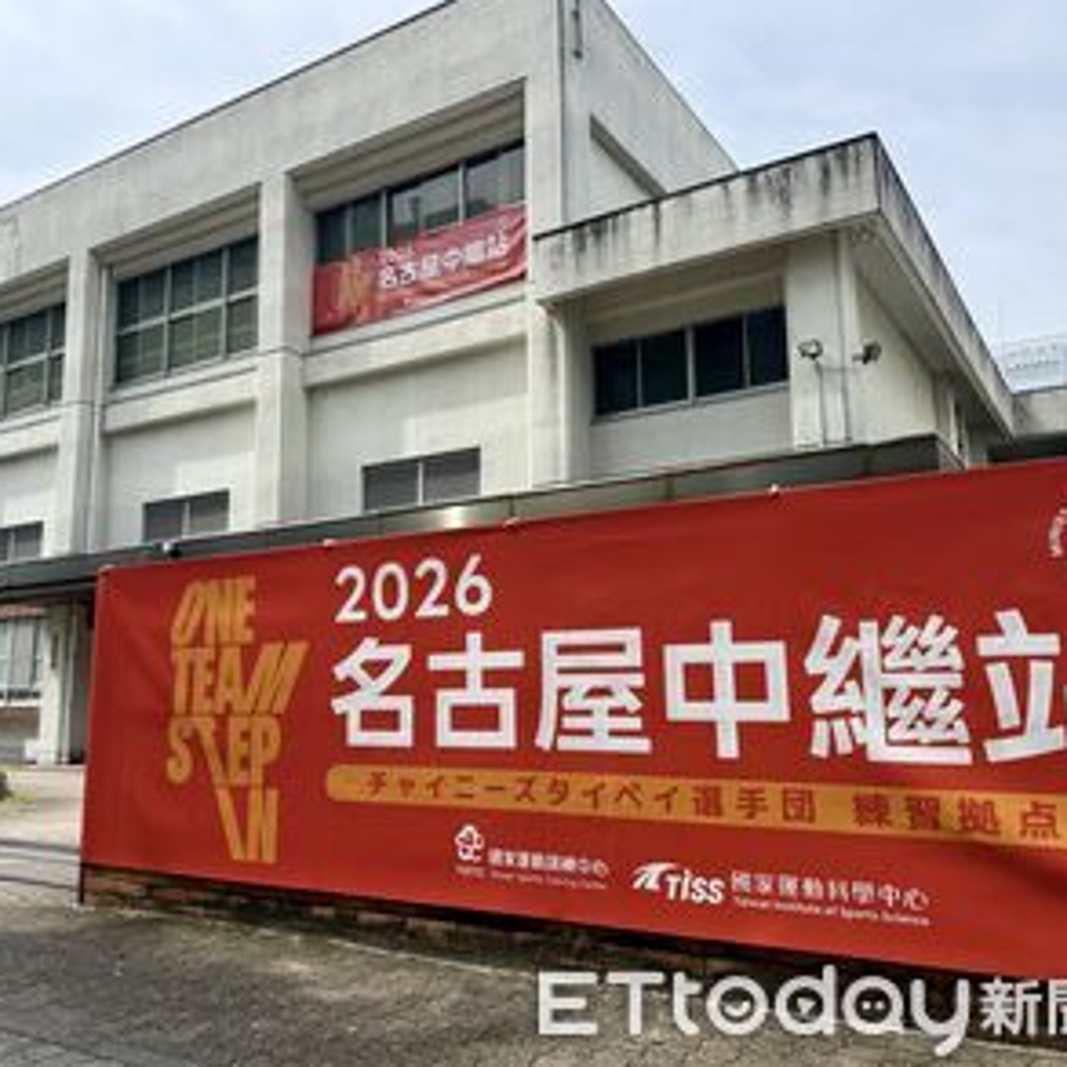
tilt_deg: +10.0
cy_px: 532
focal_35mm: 29
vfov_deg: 55.6
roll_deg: +0.9
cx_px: 473
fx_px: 1011
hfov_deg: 55.5
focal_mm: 6.76
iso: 125
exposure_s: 1/4167
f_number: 1.78
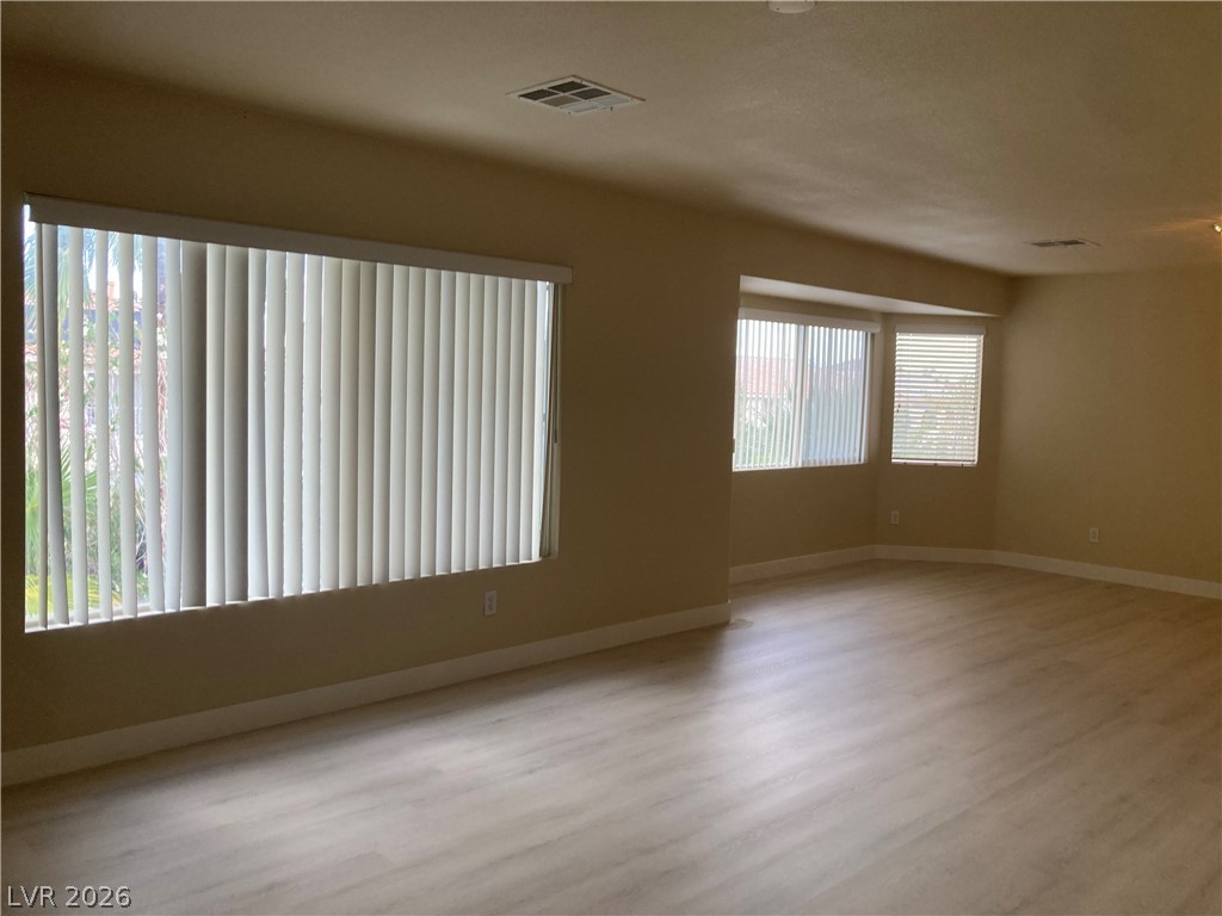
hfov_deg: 63.4
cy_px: 458
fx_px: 988
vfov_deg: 49.7
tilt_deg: -2.4
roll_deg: -3.0
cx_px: 611
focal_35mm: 28
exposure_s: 1/120
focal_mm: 3.99
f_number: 1.8
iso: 80
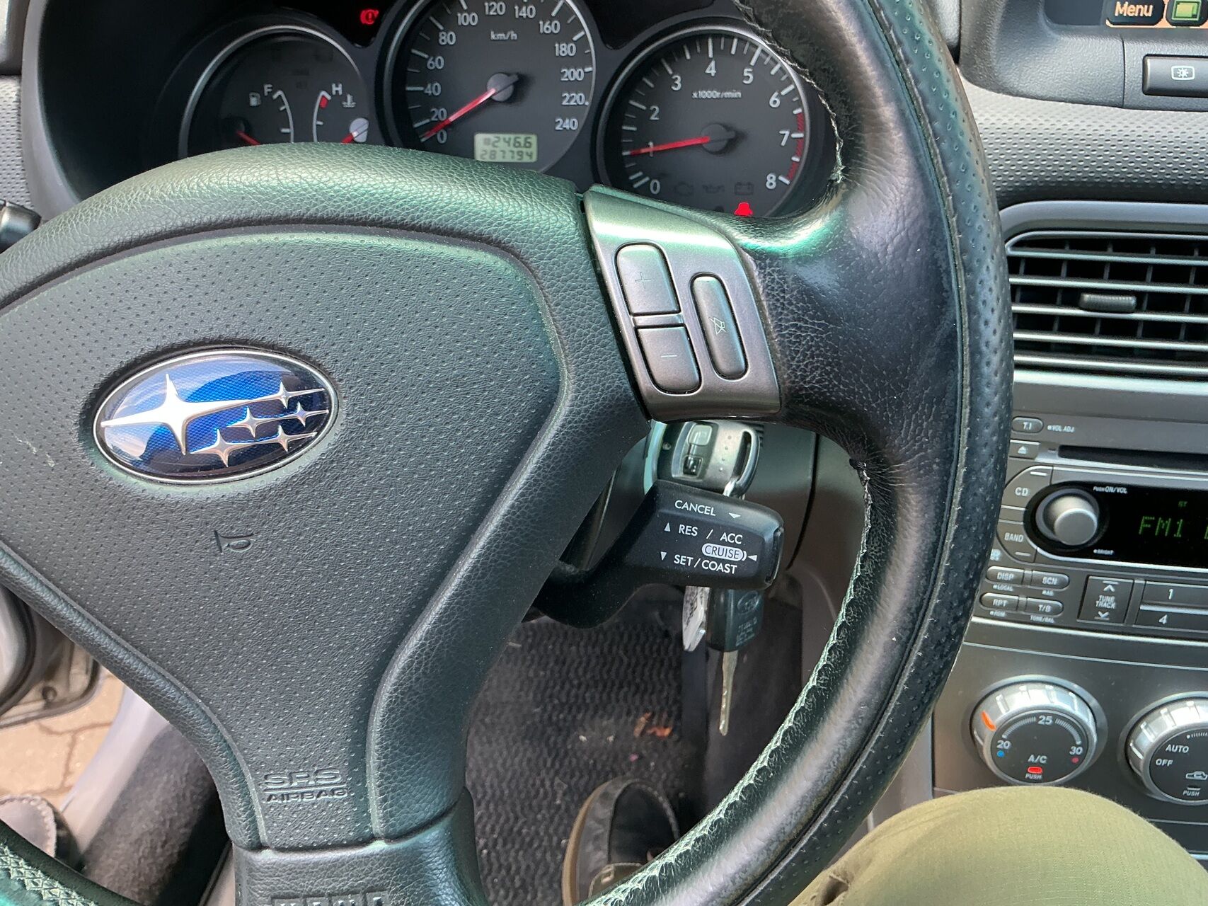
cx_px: 604
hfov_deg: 61.7
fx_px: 1012
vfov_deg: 48.2
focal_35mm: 29
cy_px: 453
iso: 64
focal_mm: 3
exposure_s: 1/60
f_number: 1.8
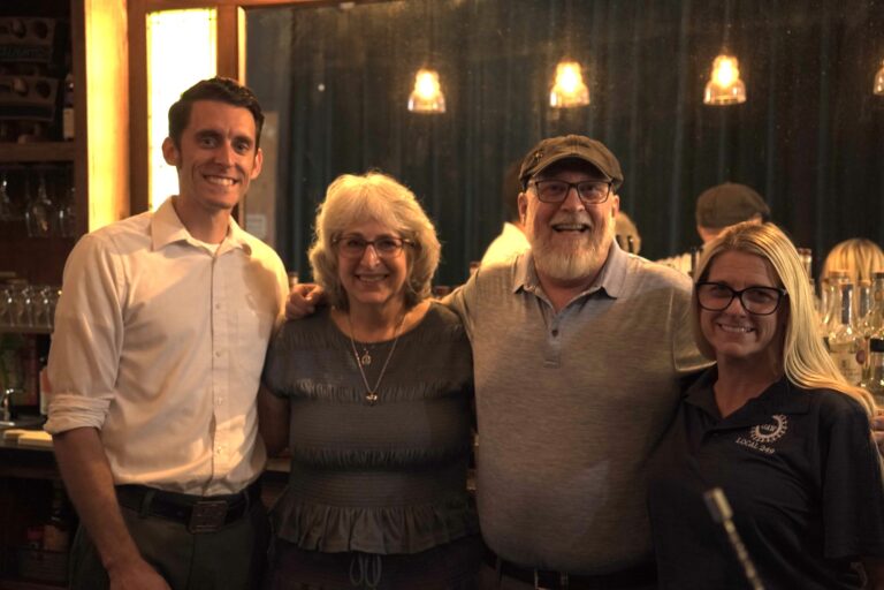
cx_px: 442
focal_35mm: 47
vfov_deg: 28.4
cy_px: 295
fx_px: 1164
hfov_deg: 41.6
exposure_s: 1/50
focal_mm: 31.6
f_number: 2.8
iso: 800
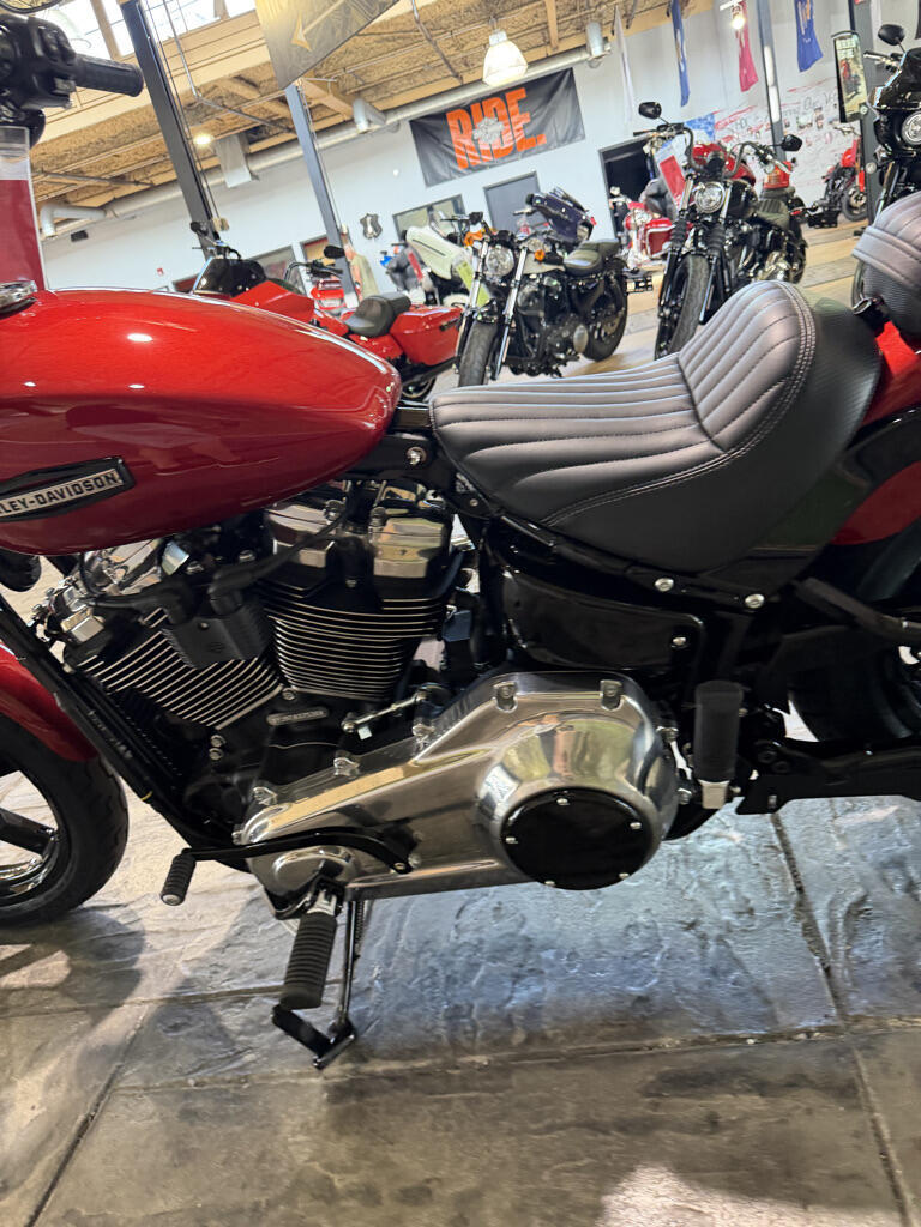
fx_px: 851
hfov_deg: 56.8
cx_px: 460
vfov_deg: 71.6
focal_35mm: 24
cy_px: 614
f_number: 1.78
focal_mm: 6.76
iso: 320
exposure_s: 1/60
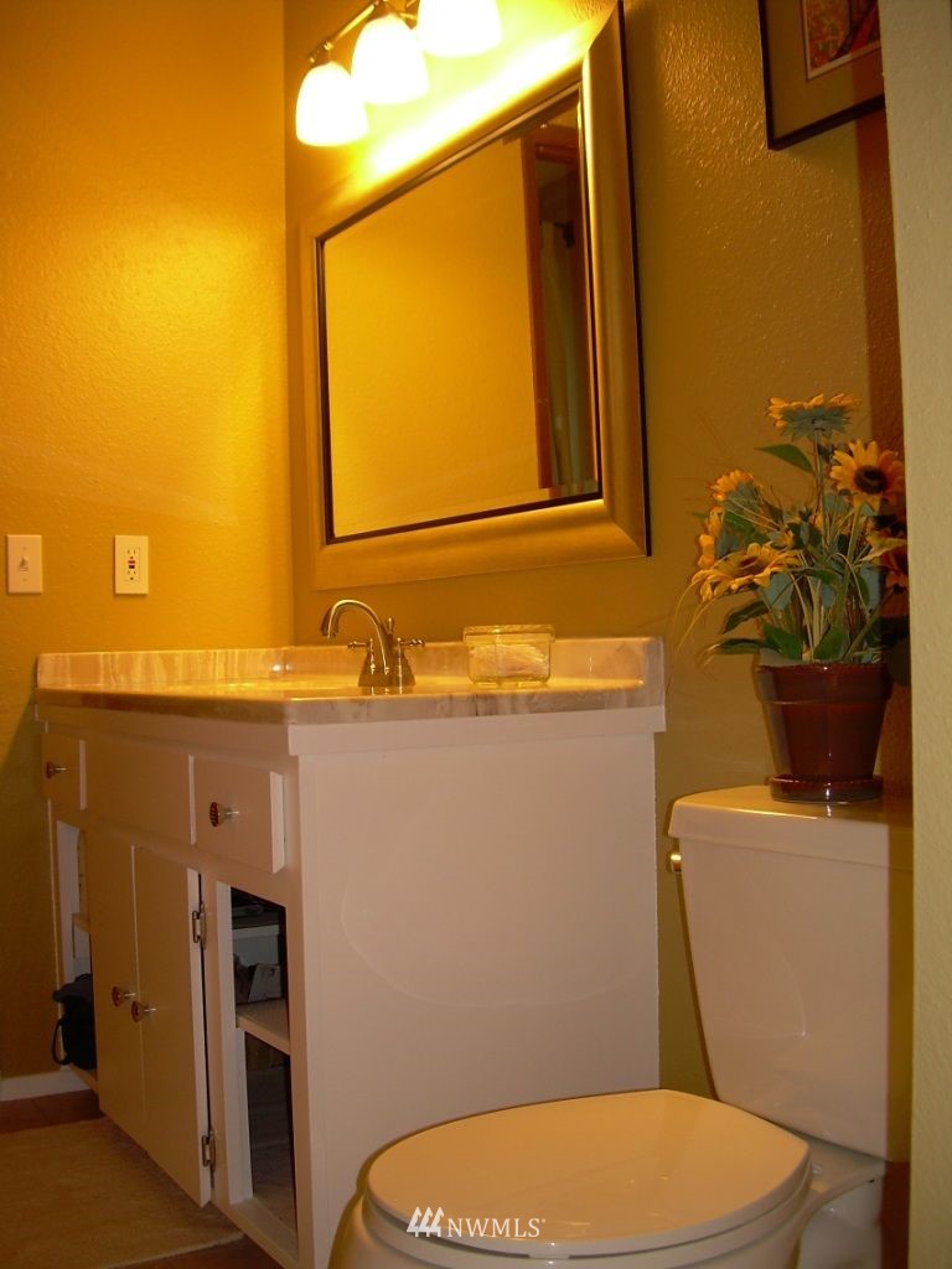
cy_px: 634
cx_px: 476
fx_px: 1393
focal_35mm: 38
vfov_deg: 49.0
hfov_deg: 37.7
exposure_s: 1/30
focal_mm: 6.3
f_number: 2.8
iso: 50
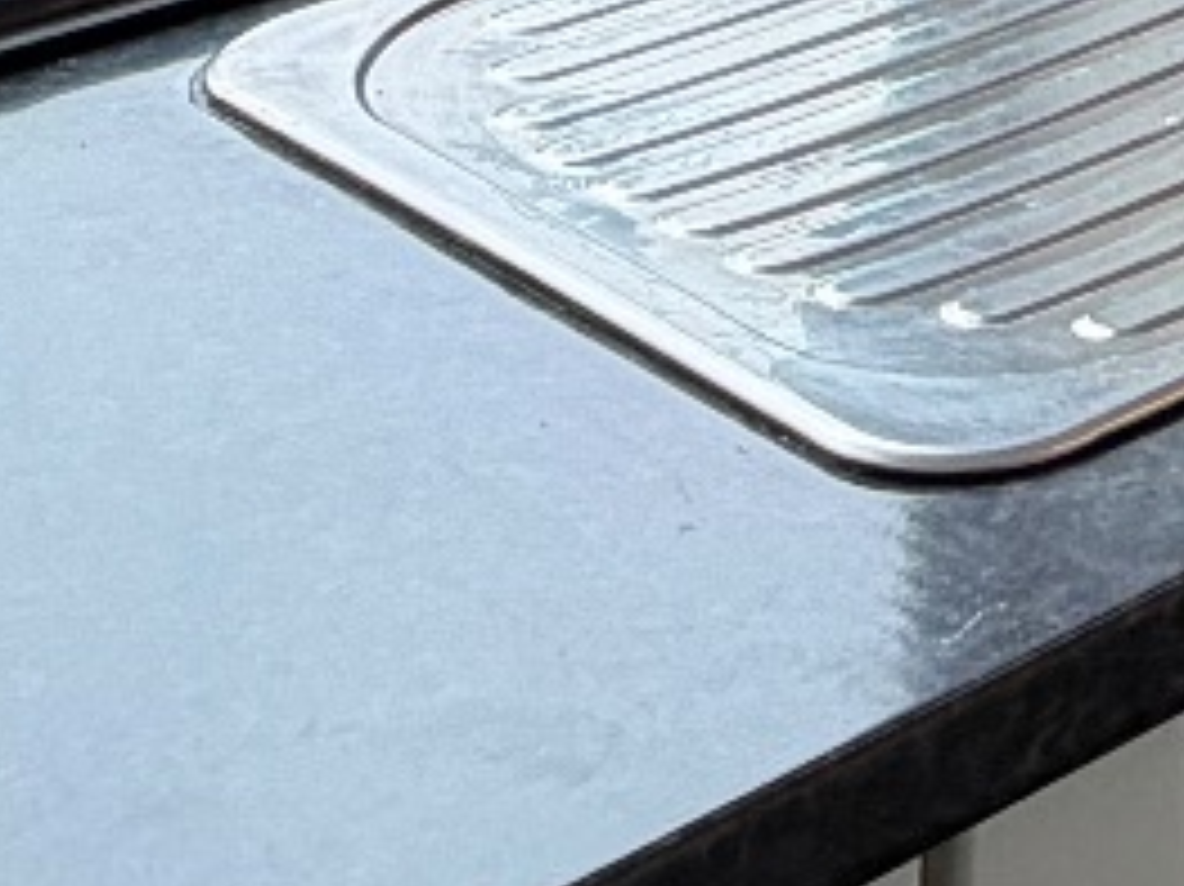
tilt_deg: -0.5
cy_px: -1372
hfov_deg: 16.3
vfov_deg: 11.0
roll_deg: -0.5
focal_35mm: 109
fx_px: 3727
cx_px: 1841
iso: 40
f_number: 2.2
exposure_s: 1/100
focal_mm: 2.22
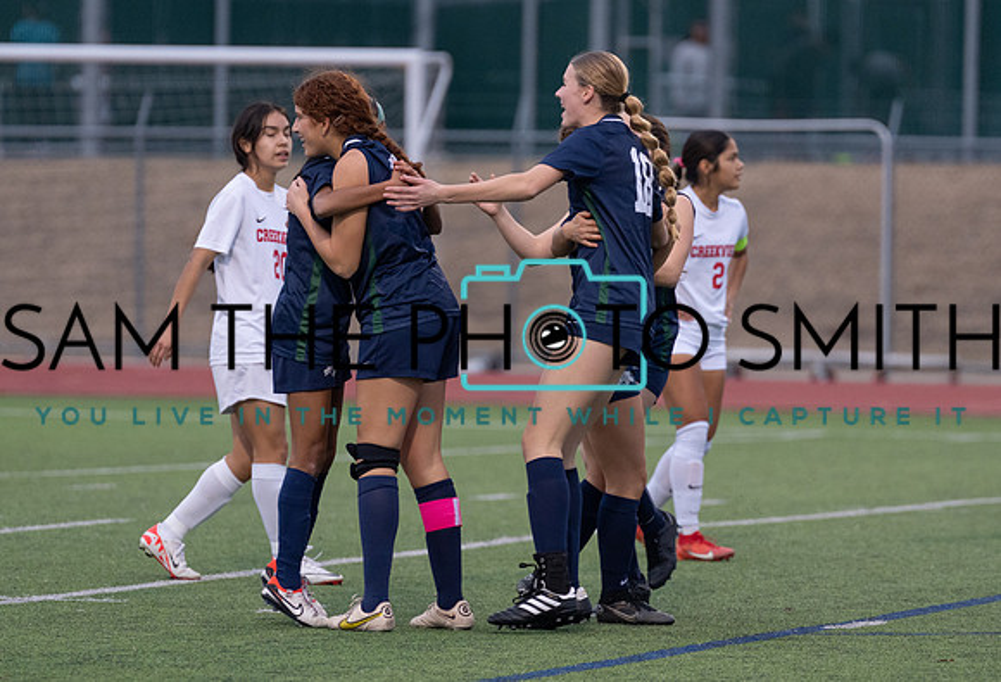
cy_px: 300
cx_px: 528
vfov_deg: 3.5
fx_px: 11271
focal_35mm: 403
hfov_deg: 5.1
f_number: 4
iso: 2000
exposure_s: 1/1000
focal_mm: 280
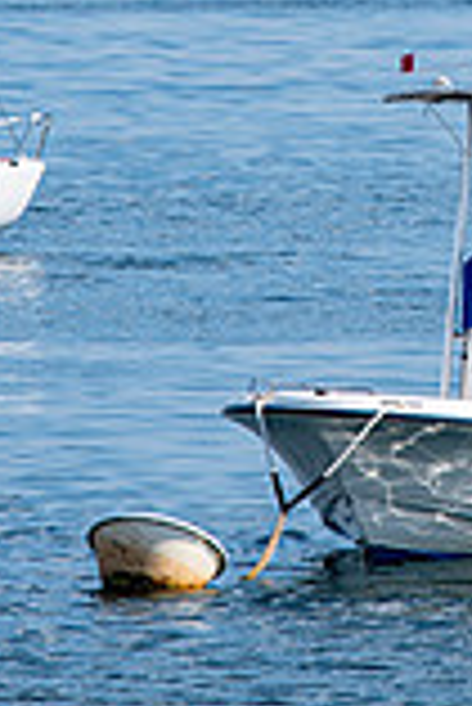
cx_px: 611
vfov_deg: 1.6
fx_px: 25273
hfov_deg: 1.1
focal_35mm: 1288
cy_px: -198
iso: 200
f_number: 5.6
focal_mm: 300
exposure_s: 1/1250
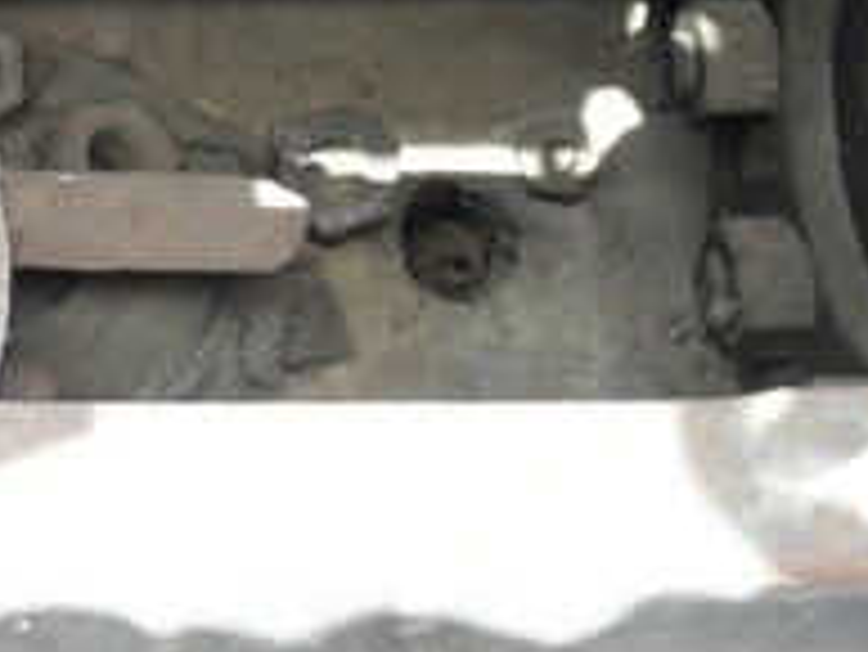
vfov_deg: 24.3
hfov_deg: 32.0
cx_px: 130
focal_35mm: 58
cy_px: 18
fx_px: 1455
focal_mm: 5
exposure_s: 1/100
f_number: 3
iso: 64
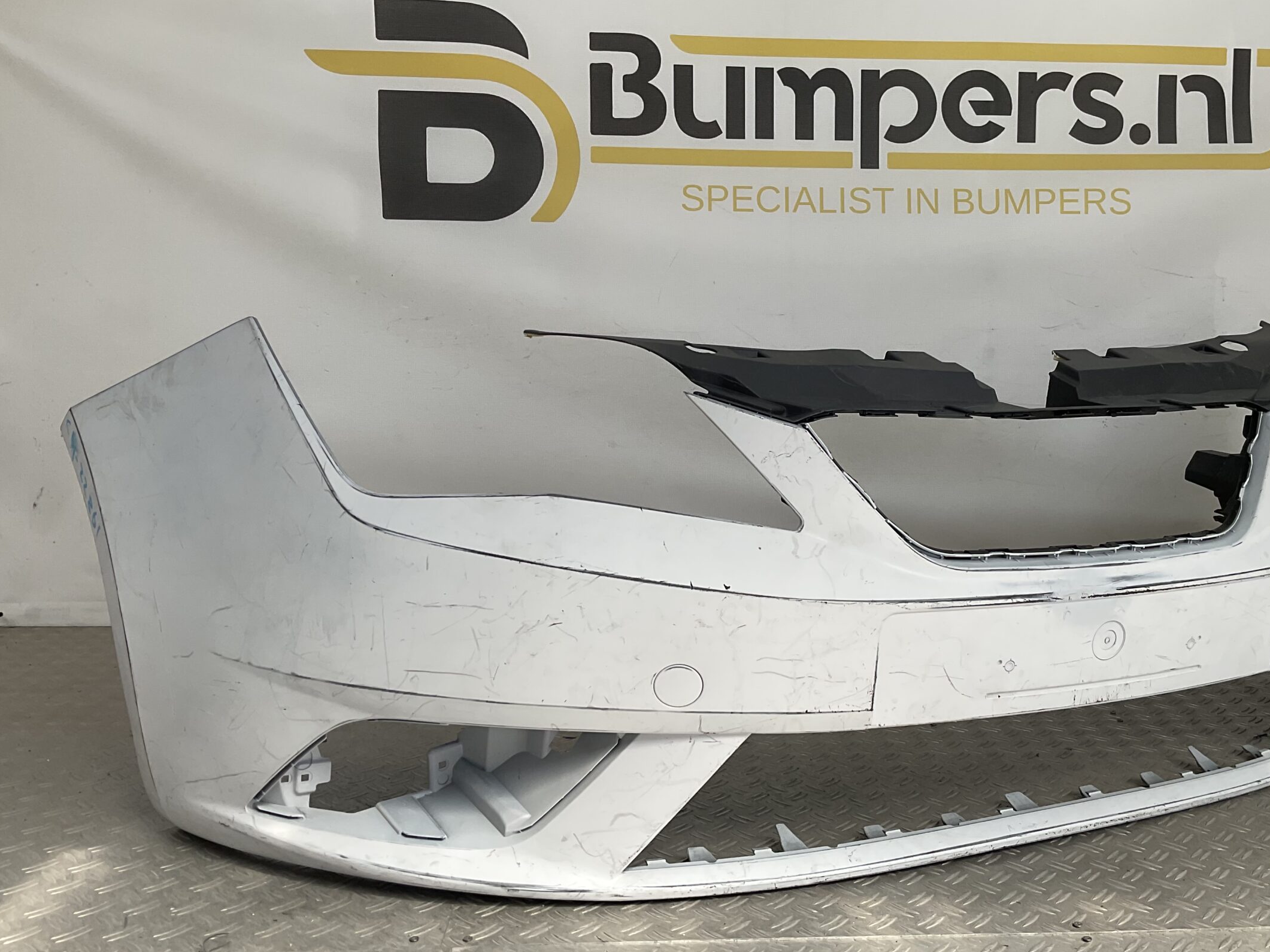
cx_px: 761
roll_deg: -2.7
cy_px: 484
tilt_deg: -8.2
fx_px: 1284
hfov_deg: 52.3
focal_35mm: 35
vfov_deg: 40.7
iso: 16
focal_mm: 3
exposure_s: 1/574
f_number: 1.8
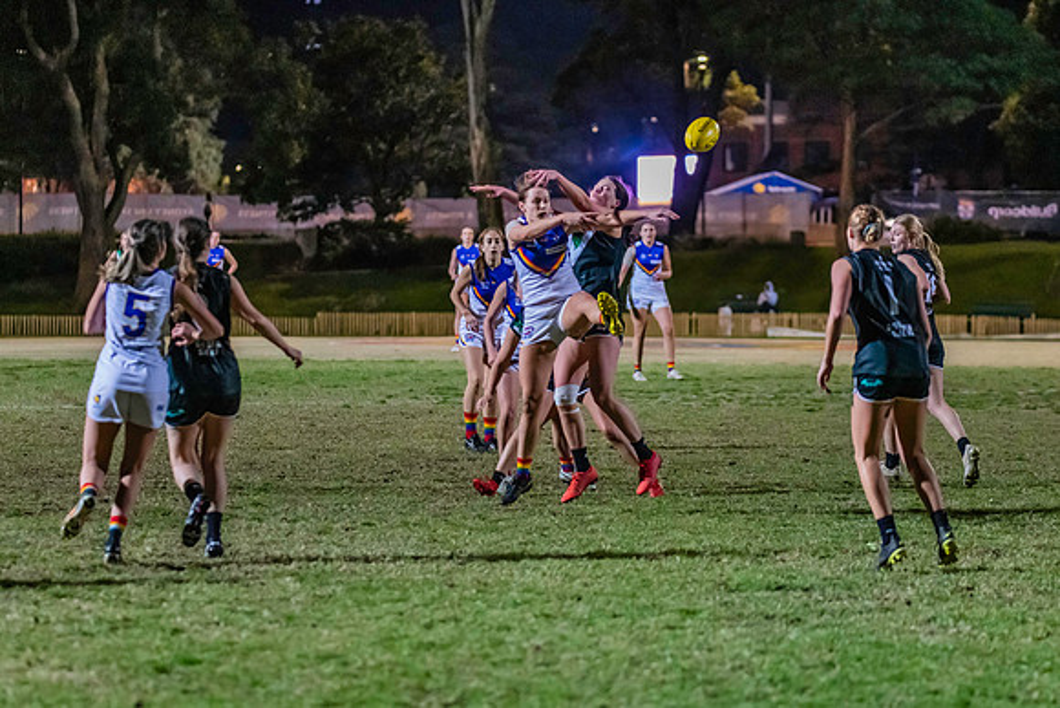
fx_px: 4309
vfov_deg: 9.4
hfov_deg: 14.0
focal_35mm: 146
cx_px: 563
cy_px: 306
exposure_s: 1/1000
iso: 10000
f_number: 2.8
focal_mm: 120
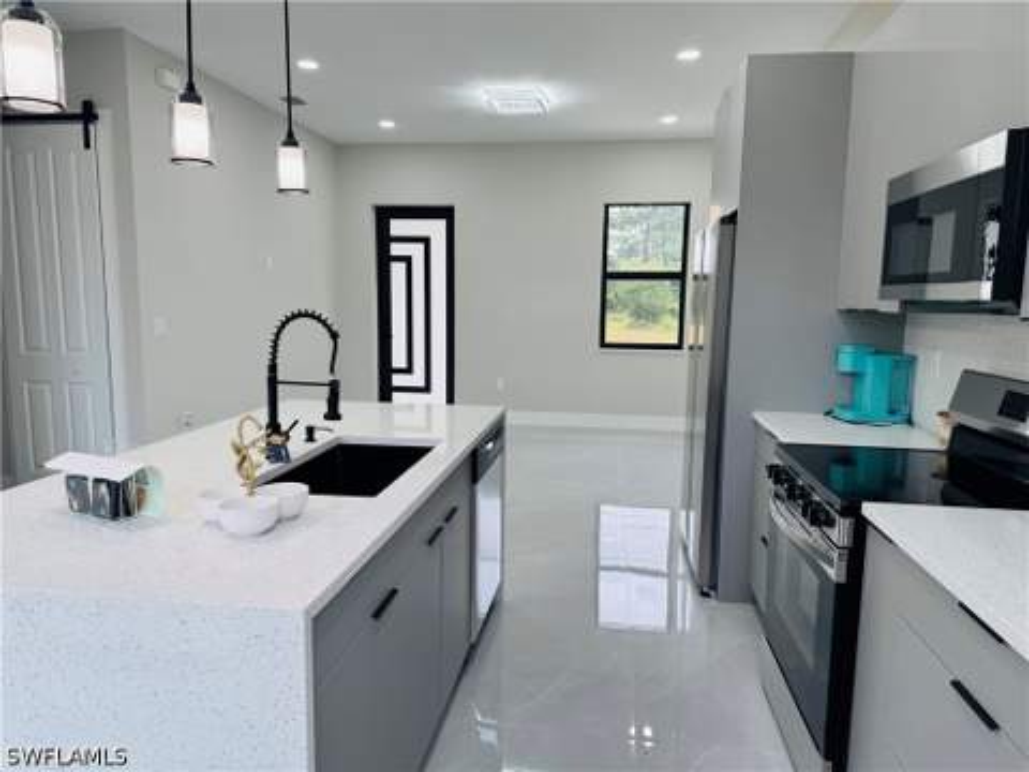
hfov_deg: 71.6
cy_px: 386
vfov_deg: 56.8
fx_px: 713
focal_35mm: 24
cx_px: 514
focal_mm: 6.76
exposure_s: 1/120
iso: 80
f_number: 1.78
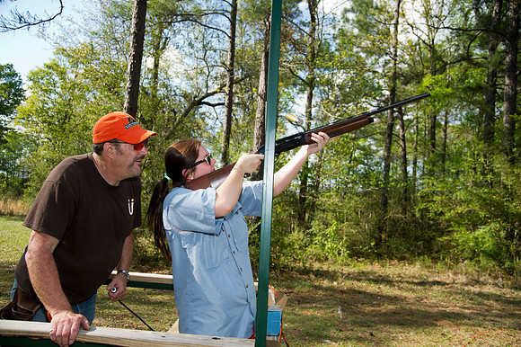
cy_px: 174
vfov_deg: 41.1
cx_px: 260
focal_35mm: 32
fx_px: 463
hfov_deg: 58.7
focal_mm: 32
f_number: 5.6
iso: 100
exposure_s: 1/200
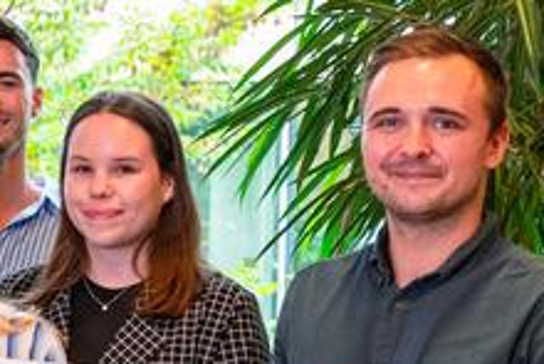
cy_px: 308
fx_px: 2041
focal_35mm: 135
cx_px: -430
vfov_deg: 10.1
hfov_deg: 13.6
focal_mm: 33
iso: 1800
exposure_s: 1/125
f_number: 4.8
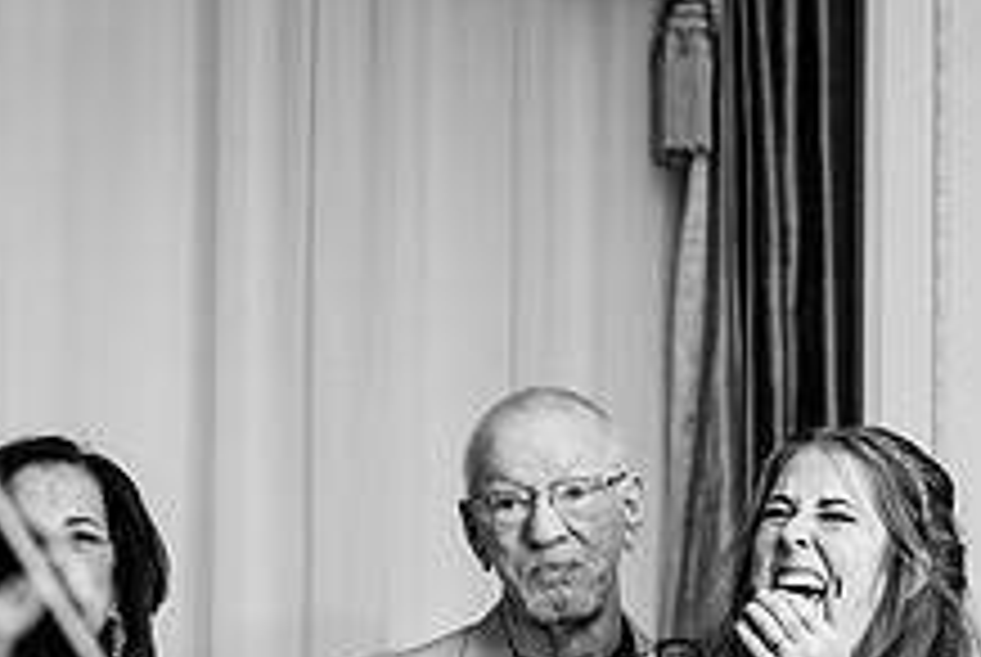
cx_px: 690
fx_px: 6931
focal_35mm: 254
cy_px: 908
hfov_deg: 8.1
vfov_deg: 5.4
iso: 2000
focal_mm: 89
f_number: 4
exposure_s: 1/200
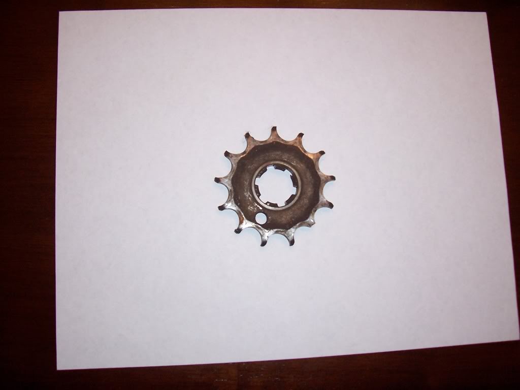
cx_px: 260
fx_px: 511
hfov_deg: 54.0
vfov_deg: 41.8
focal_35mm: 34
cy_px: 195
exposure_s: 1/60
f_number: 2.7
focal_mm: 5.6
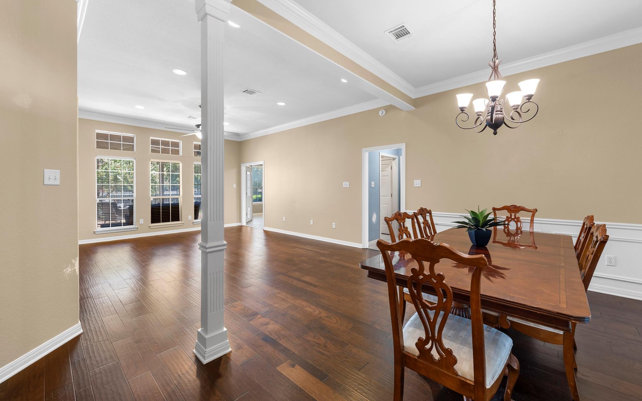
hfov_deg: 101.5
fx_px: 262
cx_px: 324
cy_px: 183
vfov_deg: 74.6
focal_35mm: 15
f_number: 9
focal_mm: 14
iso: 250
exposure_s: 3.2
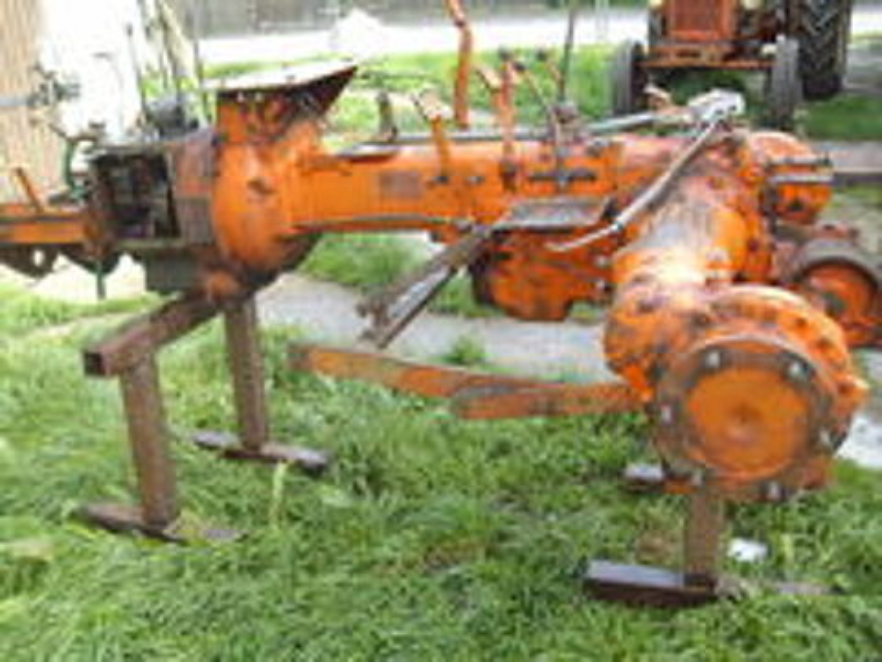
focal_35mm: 36
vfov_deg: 39.7
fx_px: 917
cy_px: 331
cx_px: 441
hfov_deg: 51.4
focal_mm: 6
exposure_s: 1/250
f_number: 2.7
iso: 160
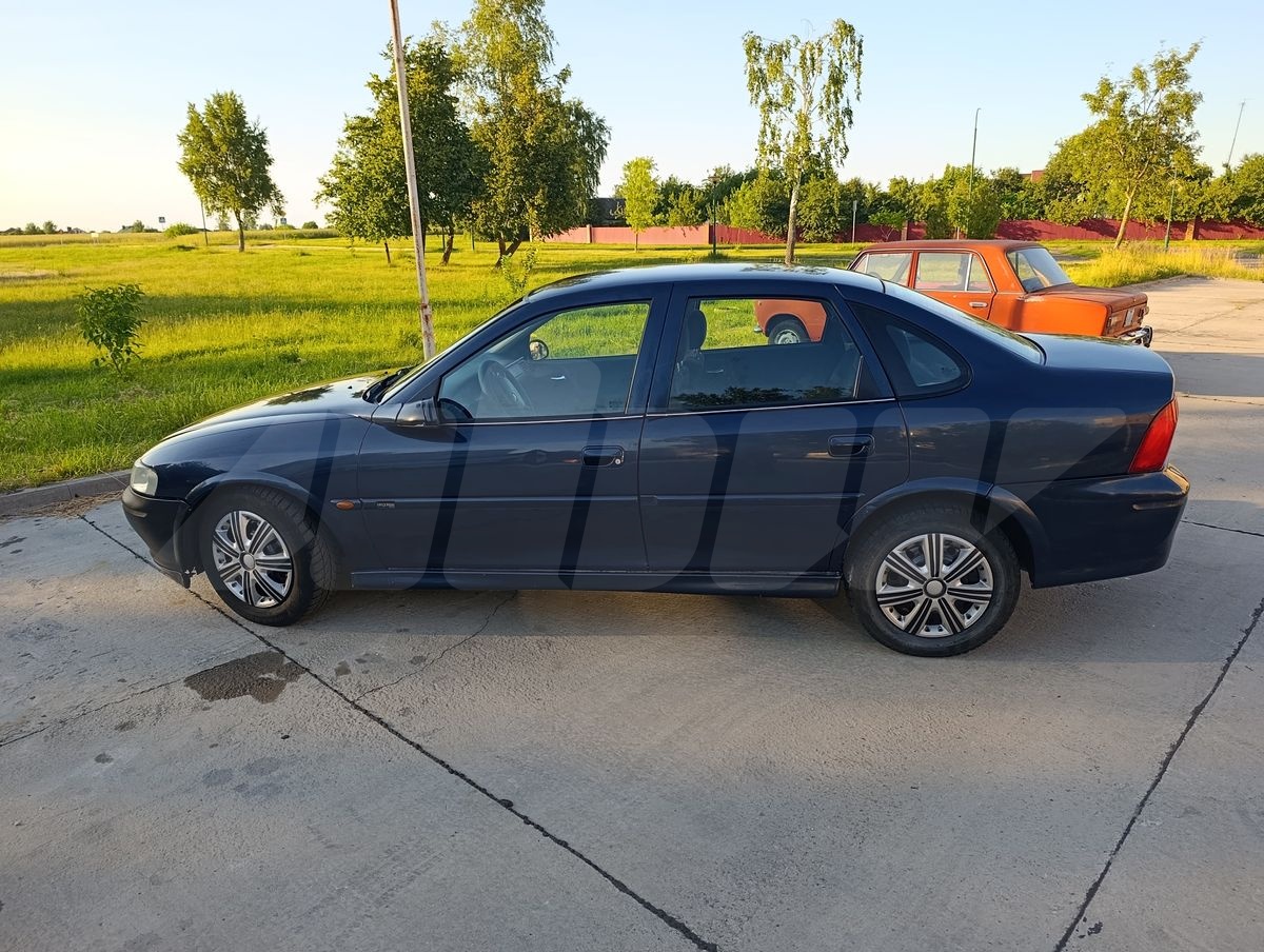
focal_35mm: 23
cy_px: 476
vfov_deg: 59.0
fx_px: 841
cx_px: 632
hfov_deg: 73.8
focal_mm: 6.11
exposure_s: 1/128
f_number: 1.65
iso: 50
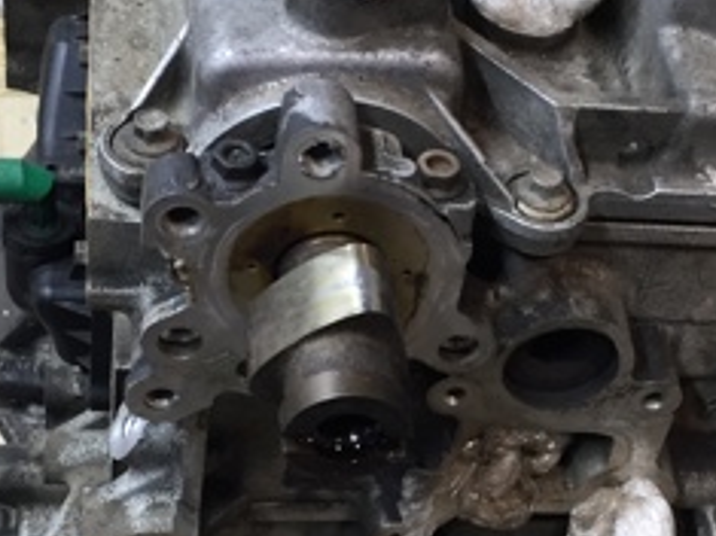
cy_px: 423
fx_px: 1633
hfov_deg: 24.7
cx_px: 439
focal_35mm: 79
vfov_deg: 18.5
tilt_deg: -52.2
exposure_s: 1/33
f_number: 2.2
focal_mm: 4.15
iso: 64
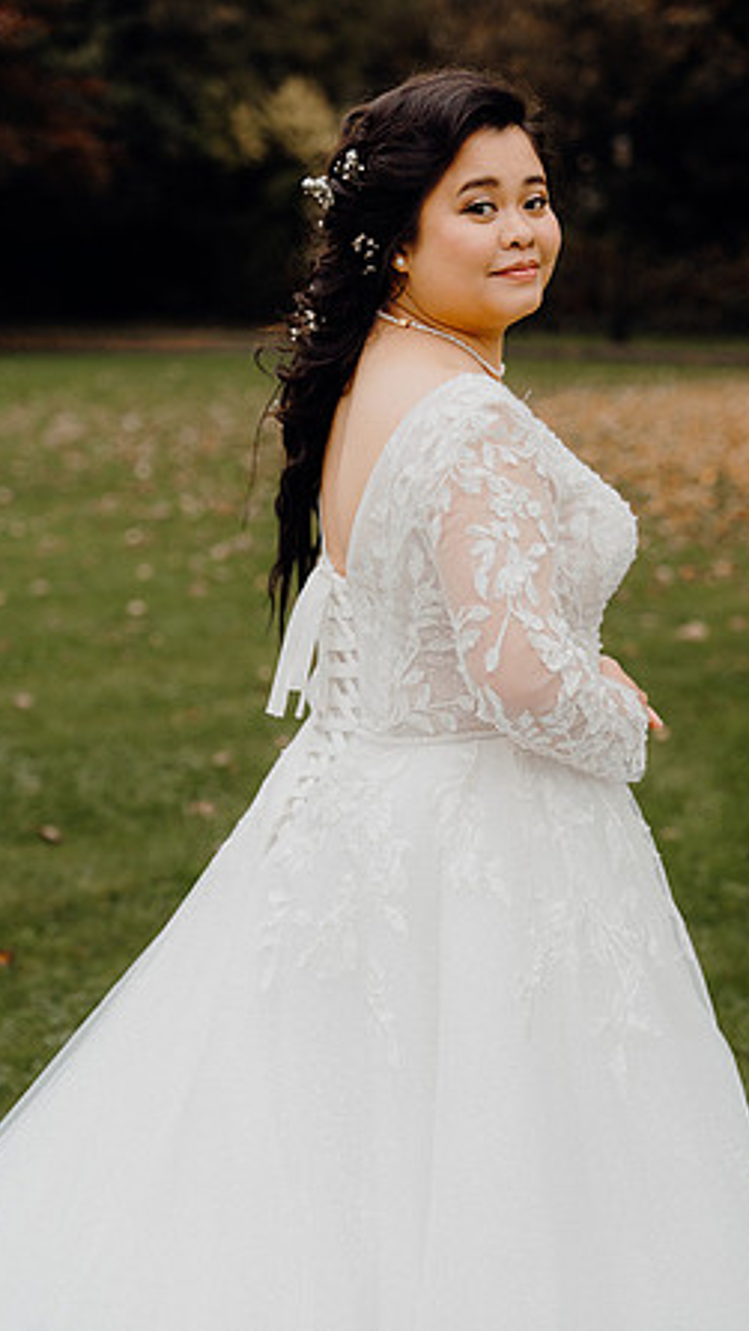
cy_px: 663
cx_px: 430
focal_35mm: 74
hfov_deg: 16.3
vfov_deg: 28.6
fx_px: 2612
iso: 320
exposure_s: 1/160
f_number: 3.5
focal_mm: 70
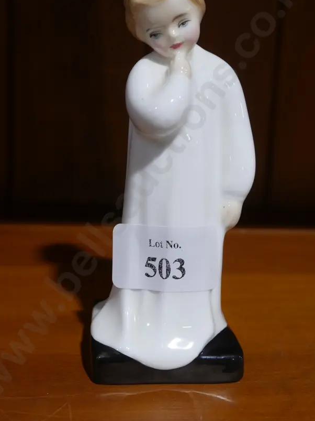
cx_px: 147
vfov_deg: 37.4
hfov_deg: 28.5
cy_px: 179
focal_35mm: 51
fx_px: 619
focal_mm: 20
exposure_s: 1/60
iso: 400
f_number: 4.5
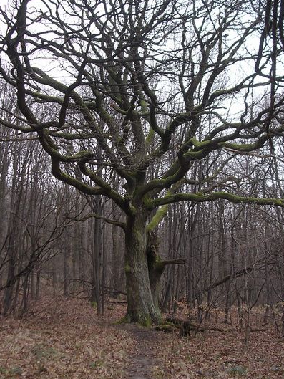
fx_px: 503
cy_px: 164
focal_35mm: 46
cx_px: 133
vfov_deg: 41.1
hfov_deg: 31.5
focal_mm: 5.8
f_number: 2.8
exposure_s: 1/49.1
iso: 100
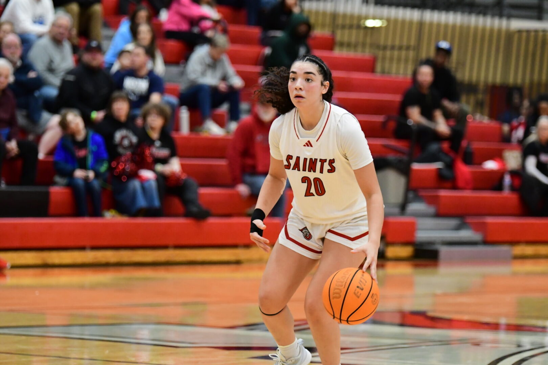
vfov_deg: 6.8
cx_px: 274
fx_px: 3082
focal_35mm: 202
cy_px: 182
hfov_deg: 10.2
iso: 6400
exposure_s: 1/800
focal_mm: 135
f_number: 2.8
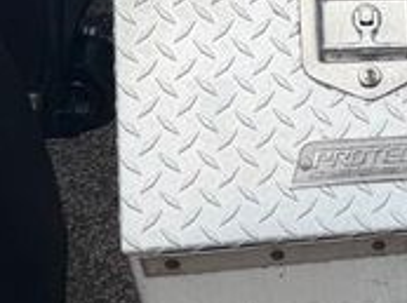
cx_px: 635
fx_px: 1044
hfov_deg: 19.0
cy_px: 94
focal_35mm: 89
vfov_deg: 16.5
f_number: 1.78
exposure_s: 1/4673
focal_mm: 6.76
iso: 80
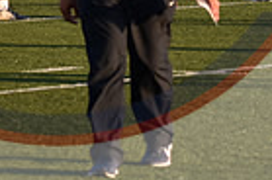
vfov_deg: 2.5
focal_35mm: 540
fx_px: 4071
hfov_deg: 3.8
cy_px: -68
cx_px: 49
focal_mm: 86
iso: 400
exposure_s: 1/1000
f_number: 4.8
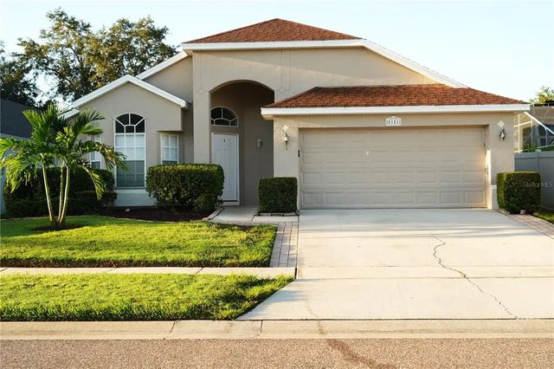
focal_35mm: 41
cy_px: 184
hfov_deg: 47.4
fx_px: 631
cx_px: 277
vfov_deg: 32.6
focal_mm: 41
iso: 100
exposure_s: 1/80
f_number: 5.6
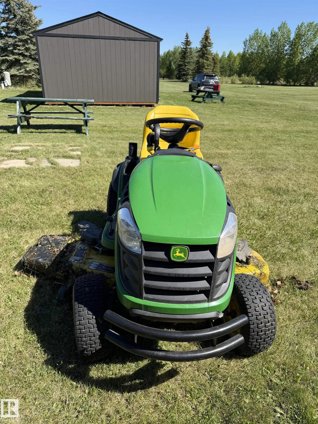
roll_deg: +2.1
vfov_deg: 71.6
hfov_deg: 56.8
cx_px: 159
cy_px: 212
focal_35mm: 24
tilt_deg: -27.8
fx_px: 294
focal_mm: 6.76
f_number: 1.78
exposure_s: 1/2907
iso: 80
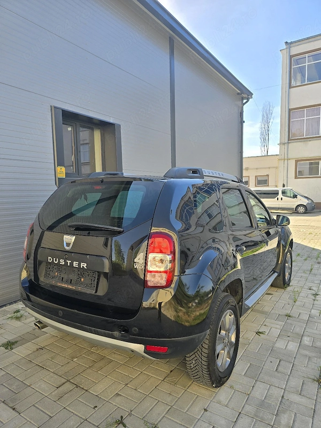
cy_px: 214
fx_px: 284
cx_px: 160
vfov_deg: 73.9
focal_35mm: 23
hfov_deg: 58.9
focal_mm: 6.3
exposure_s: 1/357
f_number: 1.7
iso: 12
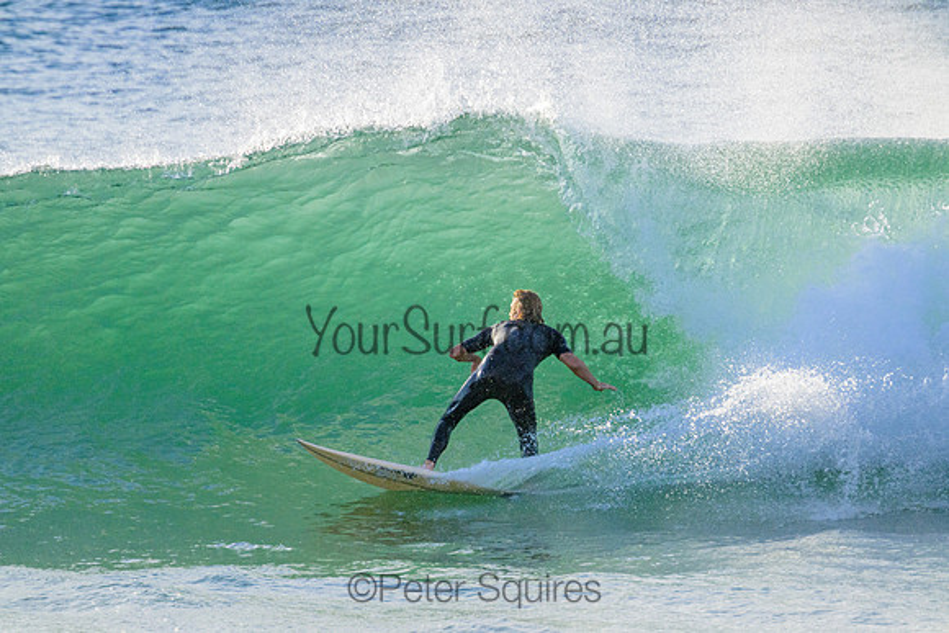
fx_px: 21093
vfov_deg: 1.7
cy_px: 316
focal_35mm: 800
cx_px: 474
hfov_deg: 2.6
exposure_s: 1/2000
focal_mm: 800
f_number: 11
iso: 2000
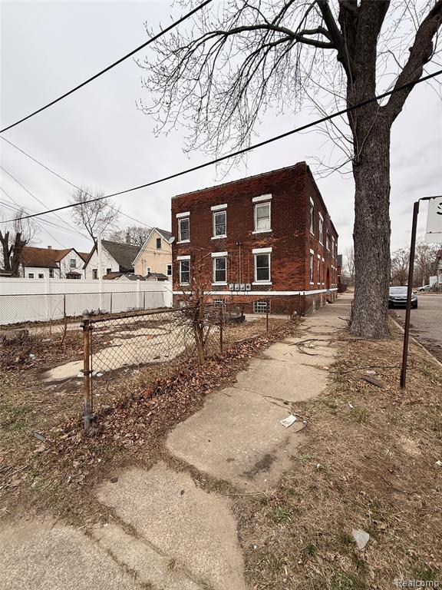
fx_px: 238
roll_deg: -0.3
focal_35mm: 14
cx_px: 221
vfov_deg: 102.1
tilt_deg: -1.2
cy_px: 295
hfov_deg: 85.7
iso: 50
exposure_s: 1/531
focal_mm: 2.22
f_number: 2.2
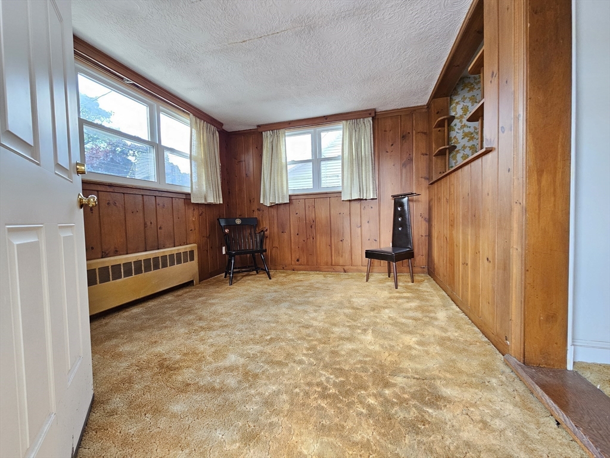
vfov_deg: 89.9
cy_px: 229
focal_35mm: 13
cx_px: 305
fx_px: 229
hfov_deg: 106.2
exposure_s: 1/60
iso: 250
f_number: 2.2
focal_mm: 2.2
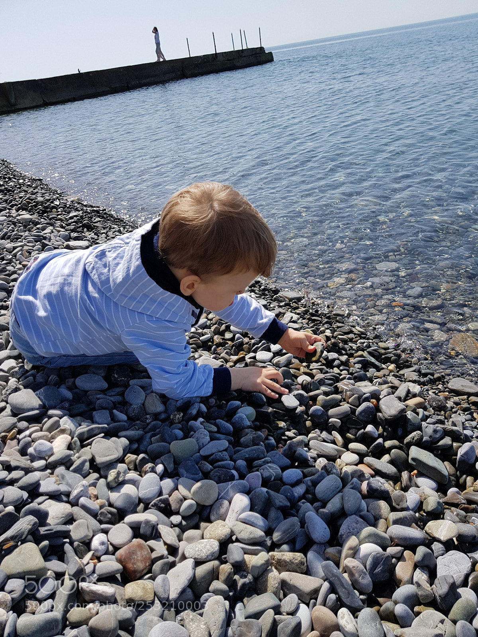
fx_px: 479
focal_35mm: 26
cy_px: 318
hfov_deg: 53.1
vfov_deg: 67.3
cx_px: 239
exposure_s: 1/2752
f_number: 1.7
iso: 40
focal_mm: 4.2
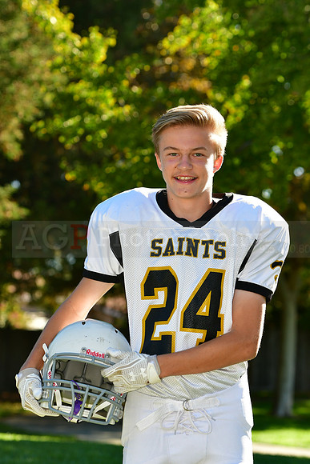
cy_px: 232
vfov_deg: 14.0
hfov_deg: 9.3
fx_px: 1897
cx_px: 155
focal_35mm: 147
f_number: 4.5
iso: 400
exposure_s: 1/1000
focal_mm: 98
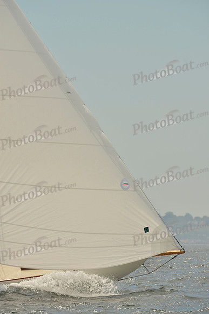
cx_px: 104
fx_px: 3133
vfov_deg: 5.7
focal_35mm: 360
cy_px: 157
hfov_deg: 3.8
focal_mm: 360
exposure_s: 1/800
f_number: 11
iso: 280
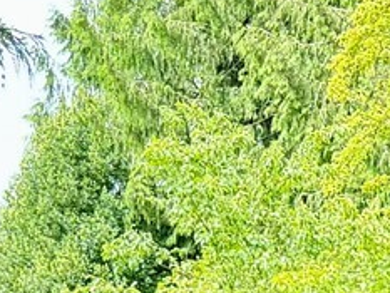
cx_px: 336
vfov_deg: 7.5
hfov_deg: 11.9
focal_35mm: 165
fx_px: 1860
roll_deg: +0.3
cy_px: 979
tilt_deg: -9.0
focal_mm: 6.76
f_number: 1.78
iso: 64
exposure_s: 1/200
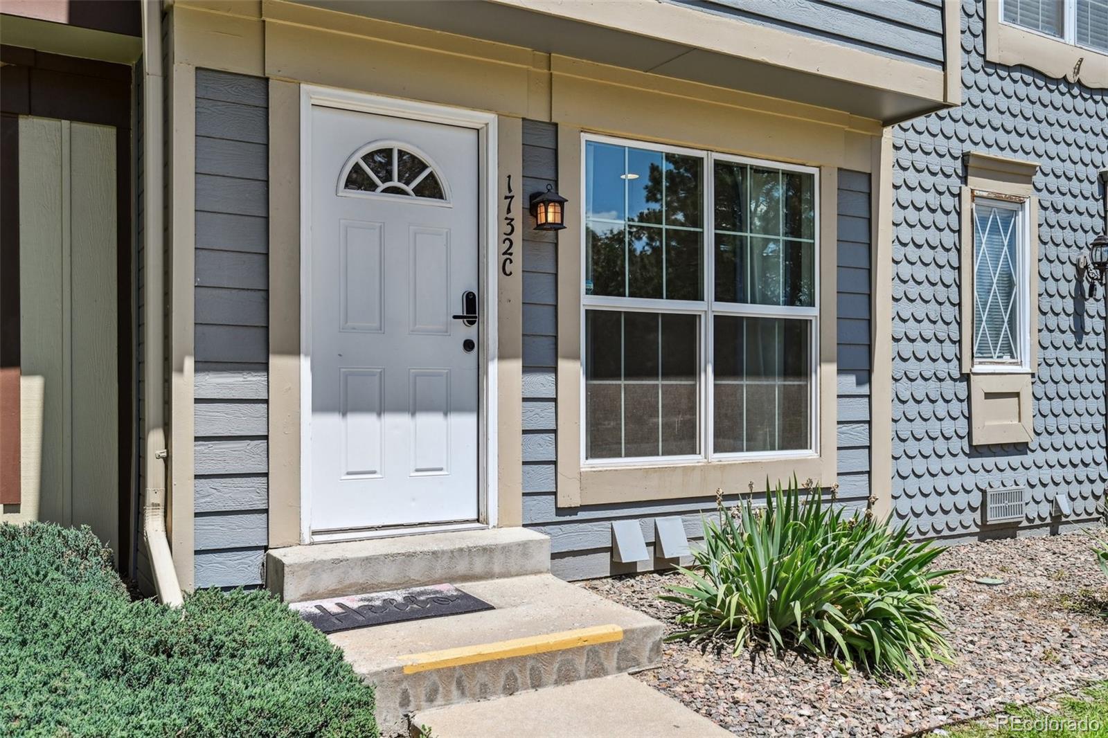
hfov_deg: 61.9
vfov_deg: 43.6
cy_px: 369
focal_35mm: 30
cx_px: 554
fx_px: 923
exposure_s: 1/3200
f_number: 4.5
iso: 400
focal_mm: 30
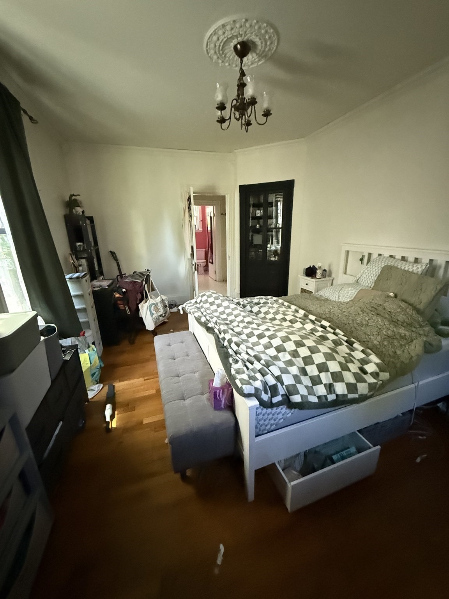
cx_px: 224
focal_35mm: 14
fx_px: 242
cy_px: 300
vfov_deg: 102.1
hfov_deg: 85.7
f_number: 2.2
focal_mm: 2.22
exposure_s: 1/60
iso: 1250
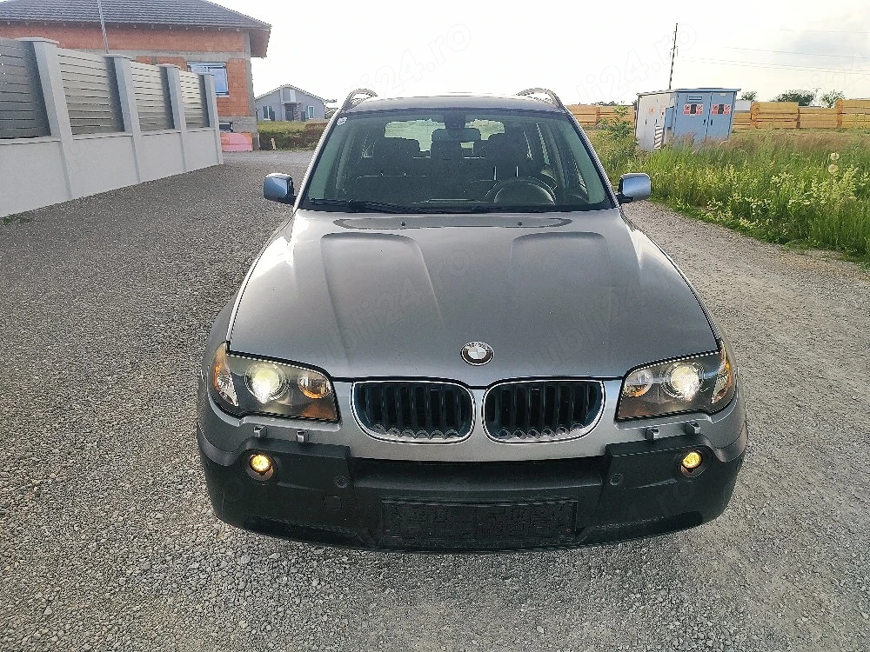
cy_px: 326
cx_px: 435
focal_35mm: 24
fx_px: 603
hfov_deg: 71.6
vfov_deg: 56.8
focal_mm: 5.89
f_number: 1.89
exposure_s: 1/286
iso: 50
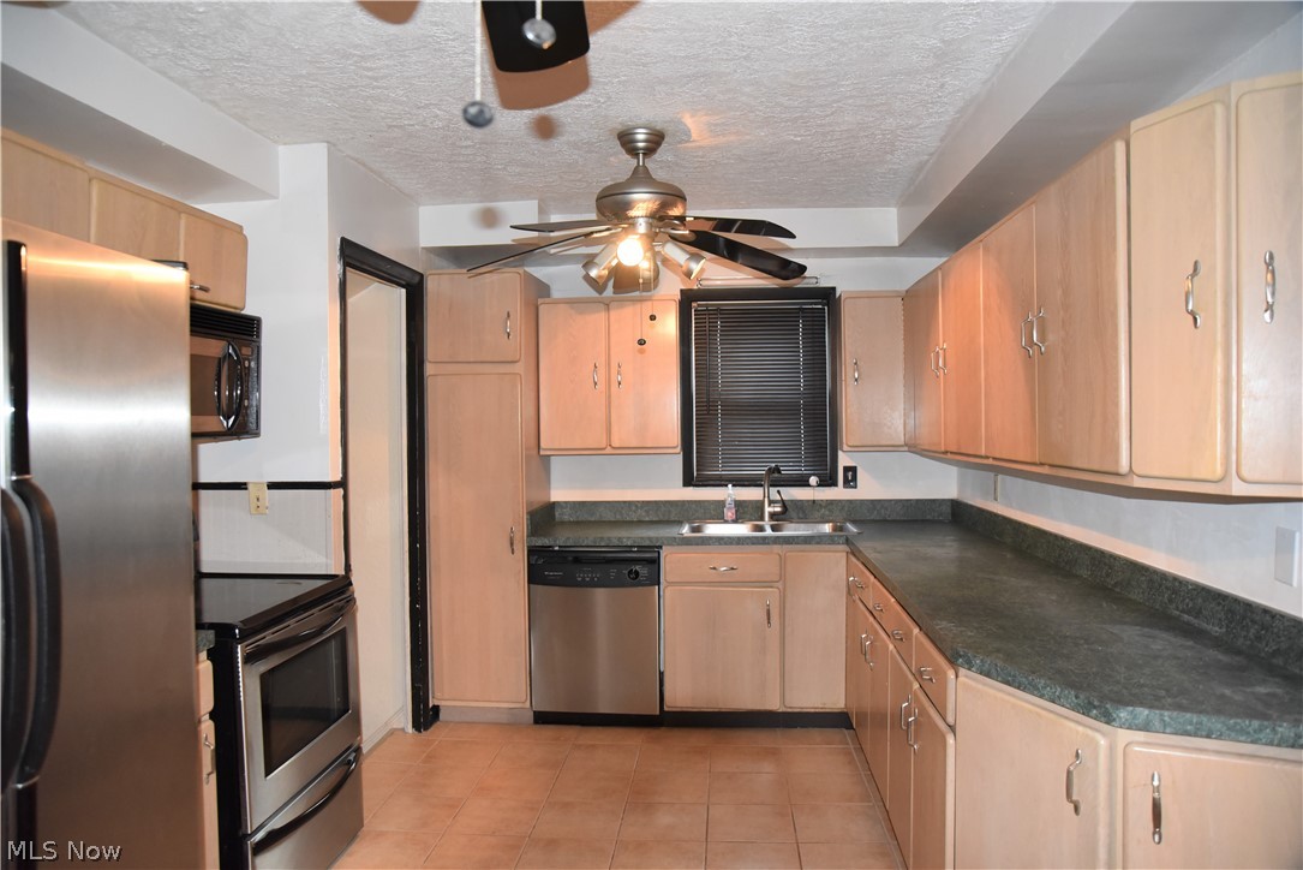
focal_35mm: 24
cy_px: 435
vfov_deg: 53.2
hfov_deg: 73.7
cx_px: 652
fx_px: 869
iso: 3200
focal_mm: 24
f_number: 4
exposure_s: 1/60
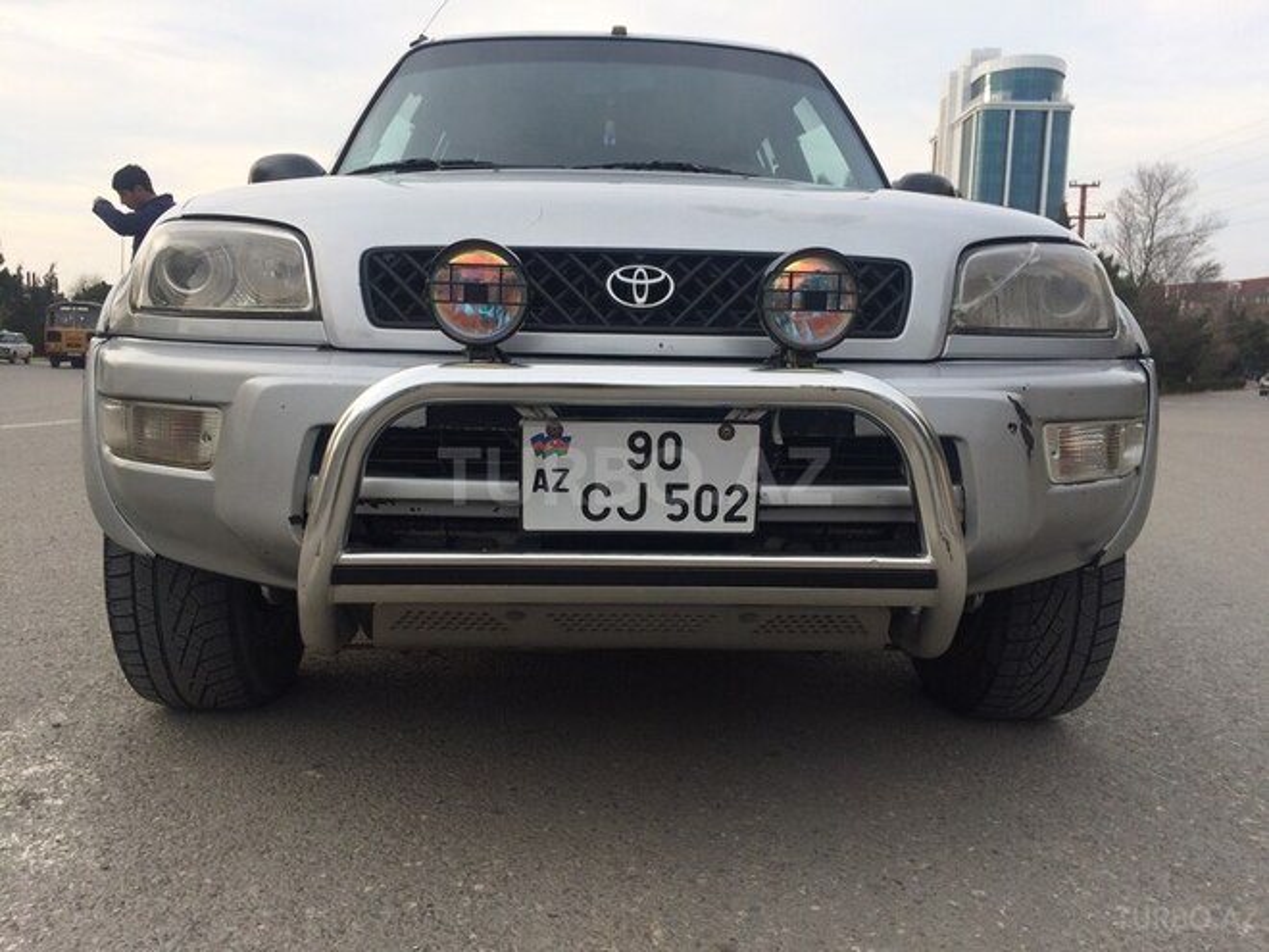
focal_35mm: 29
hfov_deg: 61.7
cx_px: 634
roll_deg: +1.1
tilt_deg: -6.6
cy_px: 476
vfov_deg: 48.2
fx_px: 1063
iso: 32
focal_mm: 4.15
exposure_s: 1/578
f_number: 2.2
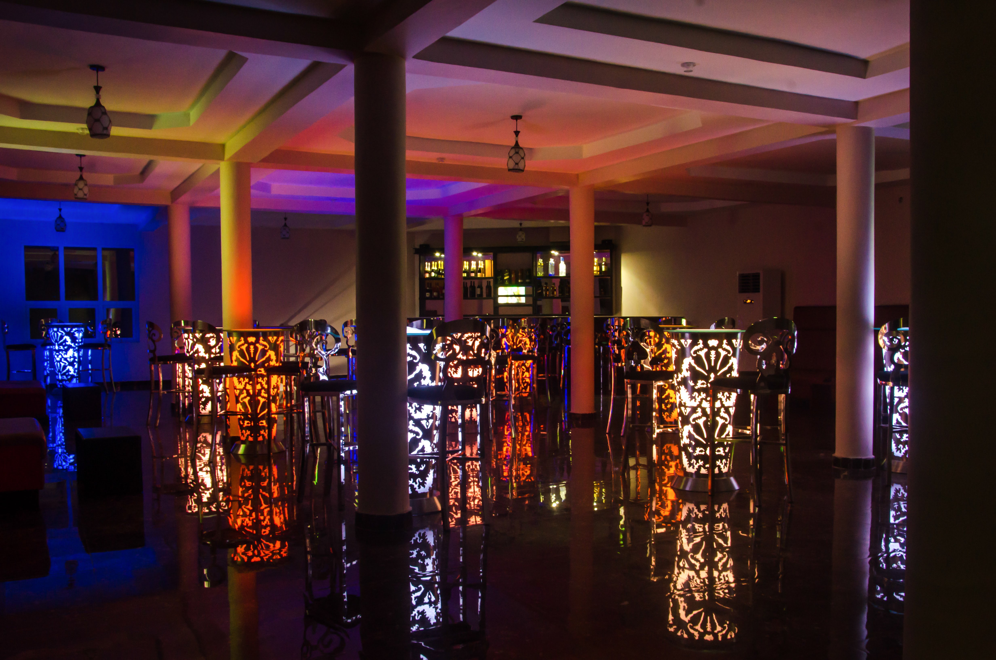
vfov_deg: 41.5
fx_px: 870
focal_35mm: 32
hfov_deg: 59.6
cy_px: 330
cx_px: 498
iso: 1000
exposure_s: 1/1.67
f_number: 10
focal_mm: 21
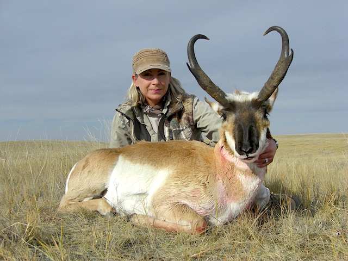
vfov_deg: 37.7
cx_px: 174
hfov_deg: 49.0
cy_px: 130
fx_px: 382
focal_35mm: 38
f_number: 8
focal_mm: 7.9
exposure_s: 1/400
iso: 80
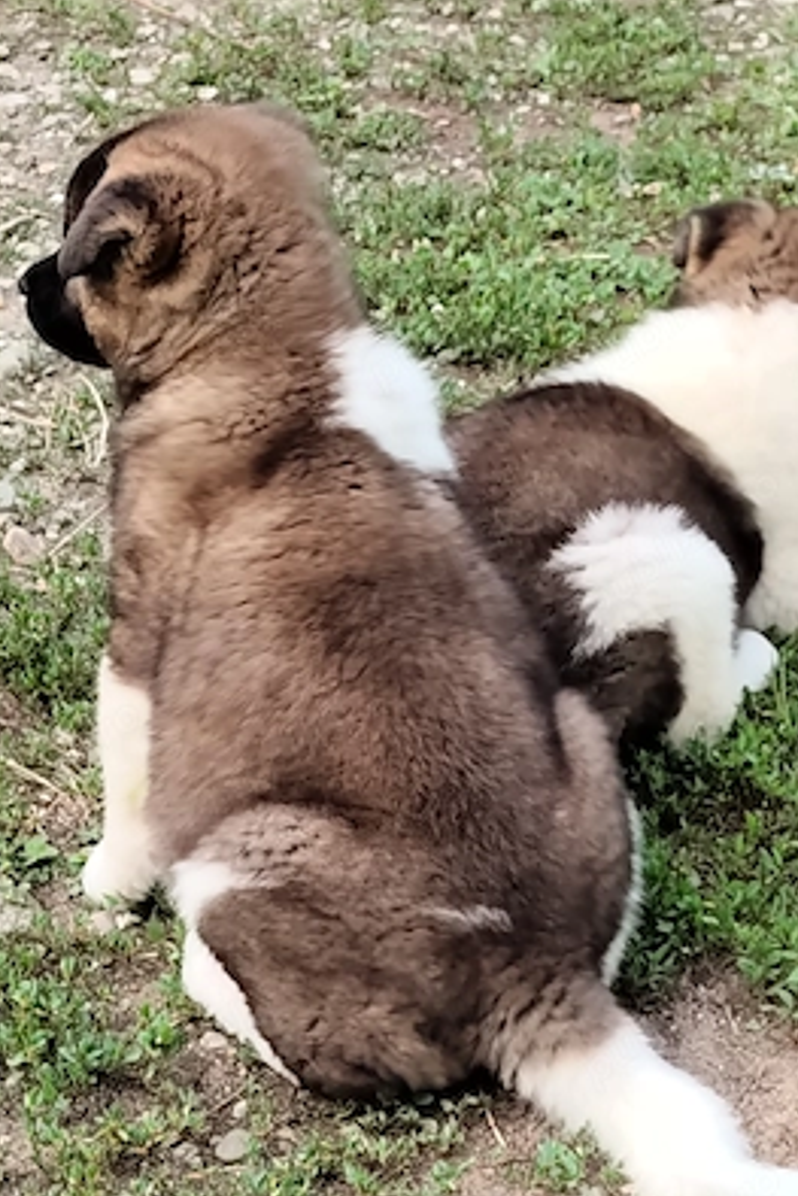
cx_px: 361
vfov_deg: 21.7
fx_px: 3123
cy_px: 595
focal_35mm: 94
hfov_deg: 14.6
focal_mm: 5.24
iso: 53
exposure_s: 1/100
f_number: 1.7
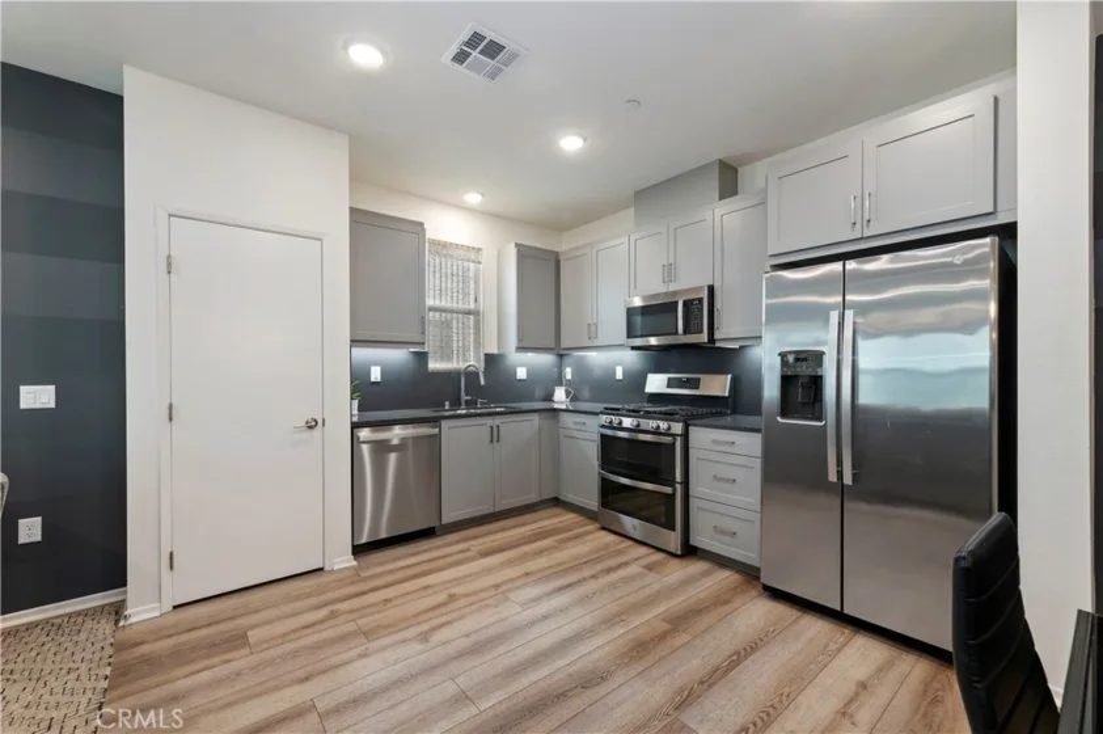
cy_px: 367
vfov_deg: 81.1
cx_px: 552
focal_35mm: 14
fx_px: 429
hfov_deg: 104.3
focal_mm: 14
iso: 500
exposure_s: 1/4
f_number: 10
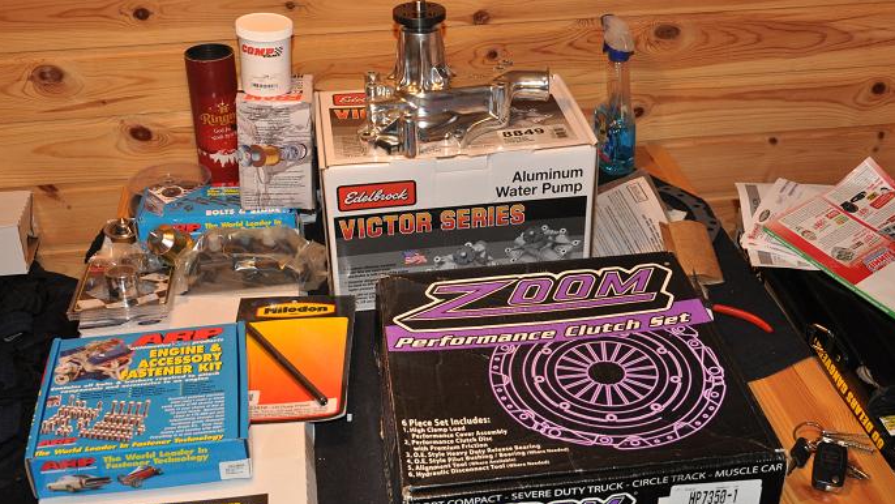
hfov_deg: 43.7
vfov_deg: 25.4
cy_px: 308
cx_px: 446
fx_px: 1115
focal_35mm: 47
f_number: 3.8
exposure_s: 1/60
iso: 800
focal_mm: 24
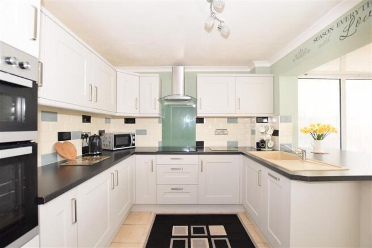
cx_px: 186
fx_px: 155
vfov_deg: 77.3
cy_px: 124
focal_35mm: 15
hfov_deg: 100.4
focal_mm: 10
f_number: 5.6
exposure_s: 1/8
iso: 400
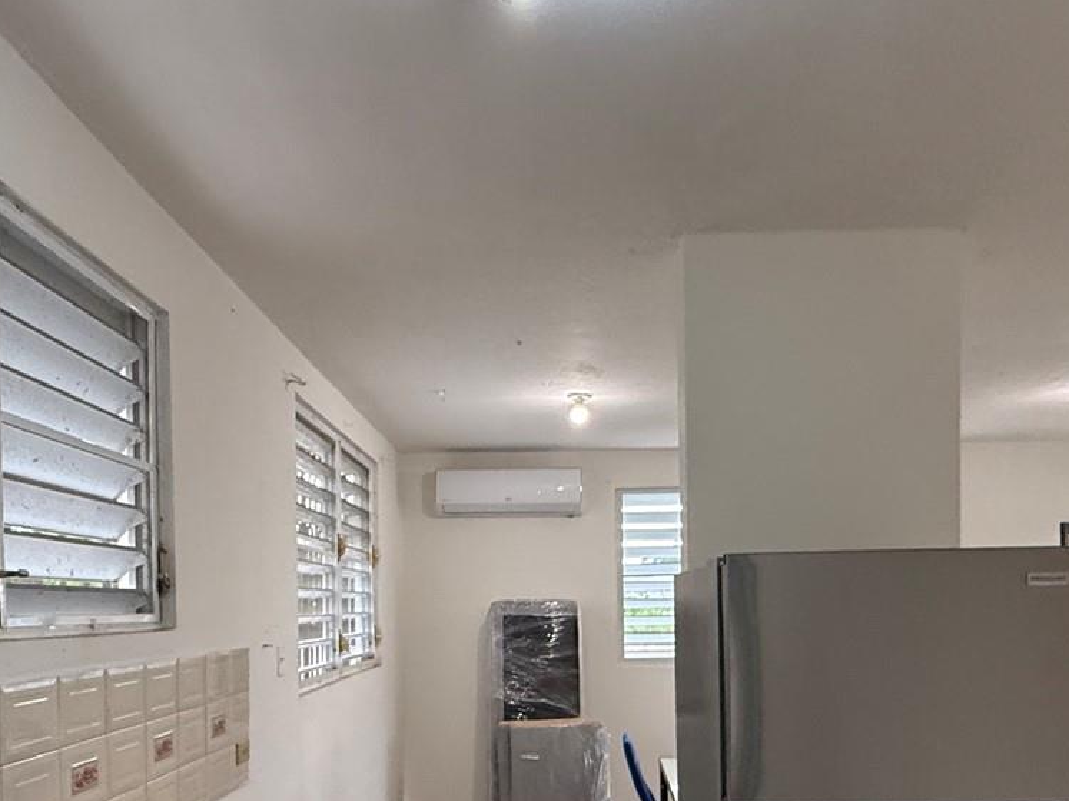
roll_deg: +2.0
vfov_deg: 44.8
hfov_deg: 60.0
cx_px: 514
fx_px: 926
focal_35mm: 30
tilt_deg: -4.3
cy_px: 624
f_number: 2.2
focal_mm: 2.22
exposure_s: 1/99
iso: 400
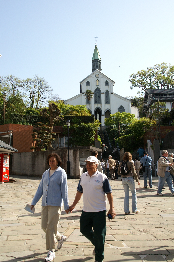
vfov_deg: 49.6
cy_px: 131
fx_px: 283
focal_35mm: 39
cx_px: 87
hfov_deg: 34.1
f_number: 9
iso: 100
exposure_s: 1/160
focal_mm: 26
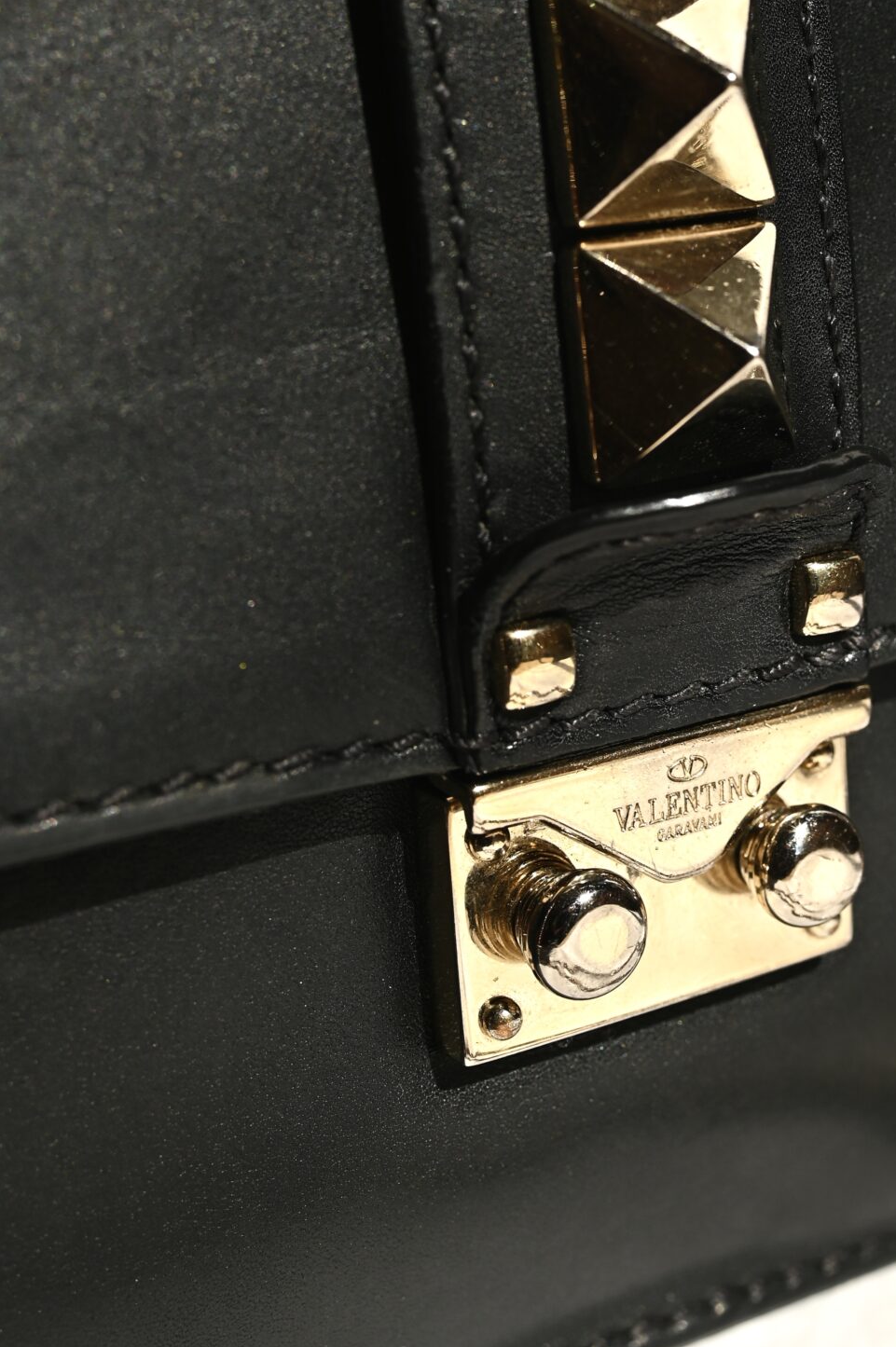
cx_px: 763
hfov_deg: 21.5
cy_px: 565
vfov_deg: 32.3
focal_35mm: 62
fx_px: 2318
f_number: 8
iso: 100
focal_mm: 35
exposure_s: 1/400
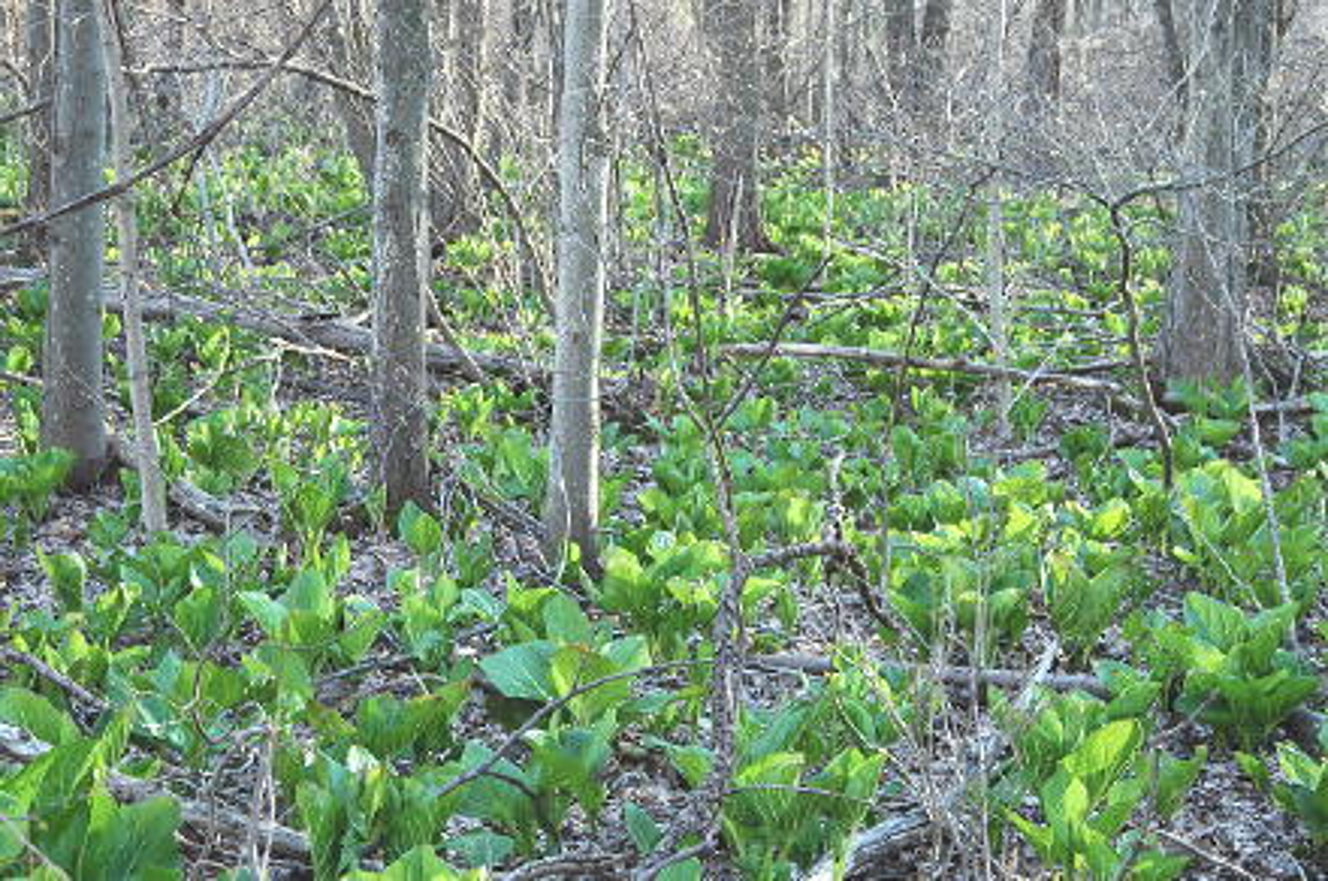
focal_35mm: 68
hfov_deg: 29.9
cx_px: 664
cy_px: 440
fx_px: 2486
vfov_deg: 20.1
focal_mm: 45
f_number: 9
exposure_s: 1/100
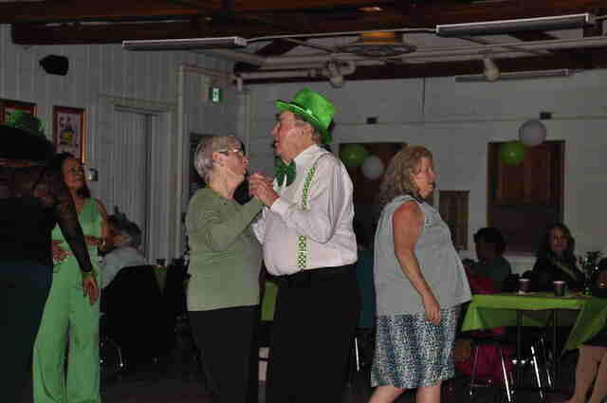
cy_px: 202
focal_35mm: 93
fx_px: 1566
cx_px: 304
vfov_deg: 14.7
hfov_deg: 21.9
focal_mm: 62
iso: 500
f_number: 5
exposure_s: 1/60
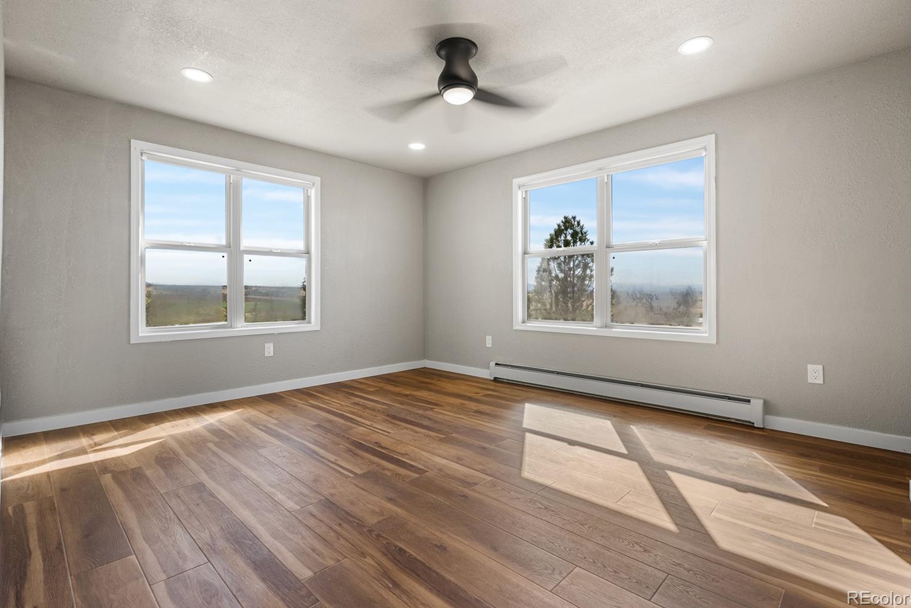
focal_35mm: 17
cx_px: 461
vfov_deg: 70.4
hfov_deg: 93.3
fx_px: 430
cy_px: 287
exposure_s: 1/250
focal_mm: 16
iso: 200
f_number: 8
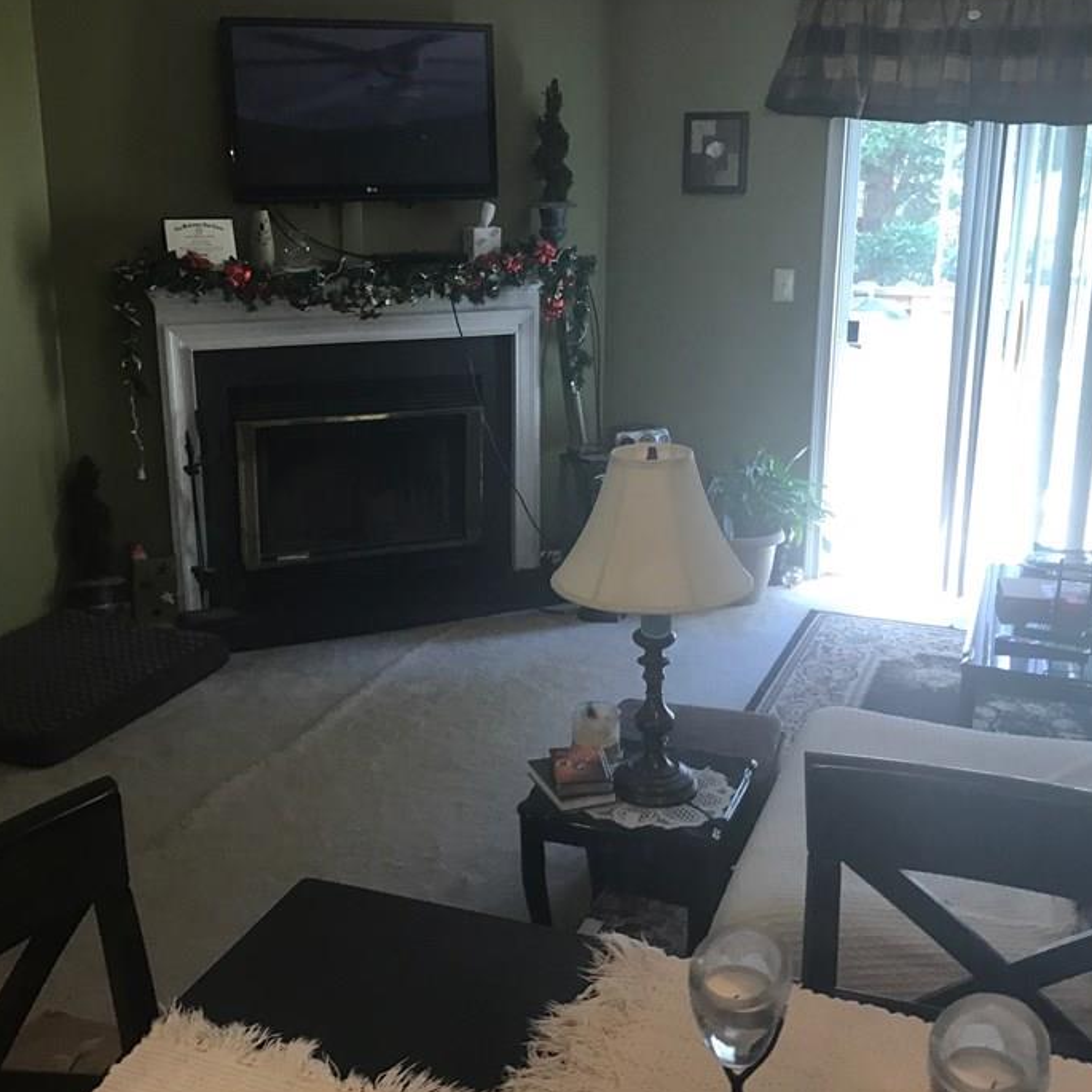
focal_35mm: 37
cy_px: 540
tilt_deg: -15.3
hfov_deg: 44.9
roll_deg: -0.5
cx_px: 526
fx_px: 1321
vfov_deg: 44.9
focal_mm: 3.99
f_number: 1.8
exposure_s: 1/17
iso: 40
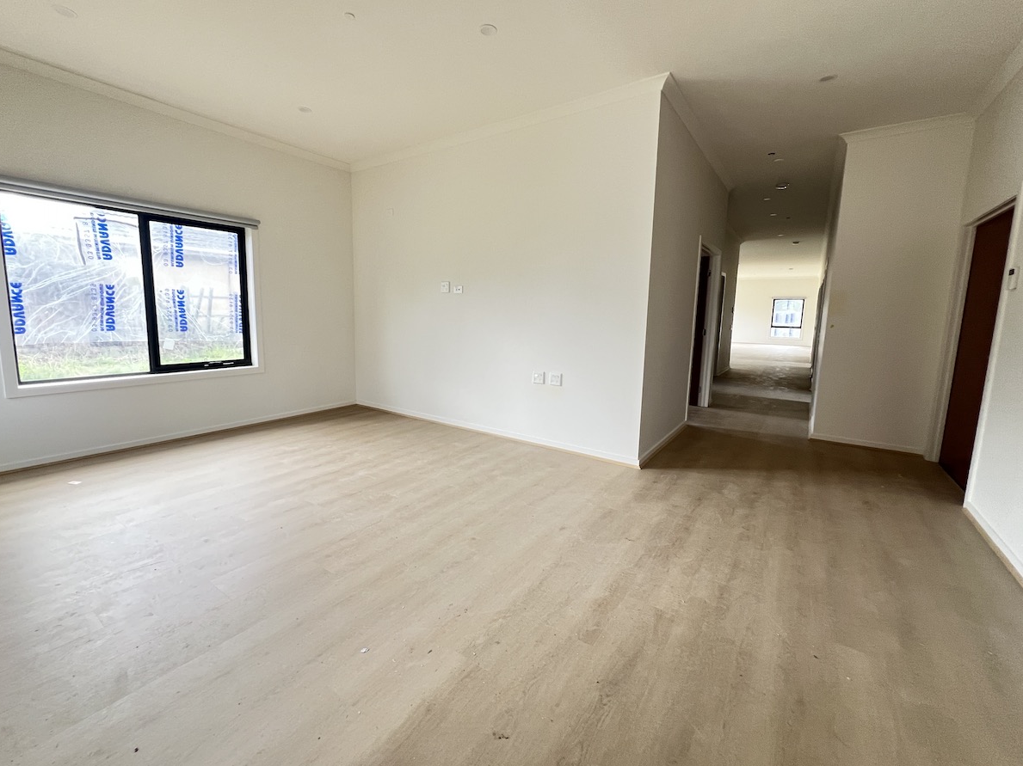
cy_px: 371
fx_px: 414
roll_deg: -1.6
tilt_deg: -8.2
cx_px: 496
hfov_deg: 102.1
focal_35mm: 14
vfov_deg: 85.6
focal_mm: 1.57
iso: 250
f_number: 1.8
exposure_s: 1/74
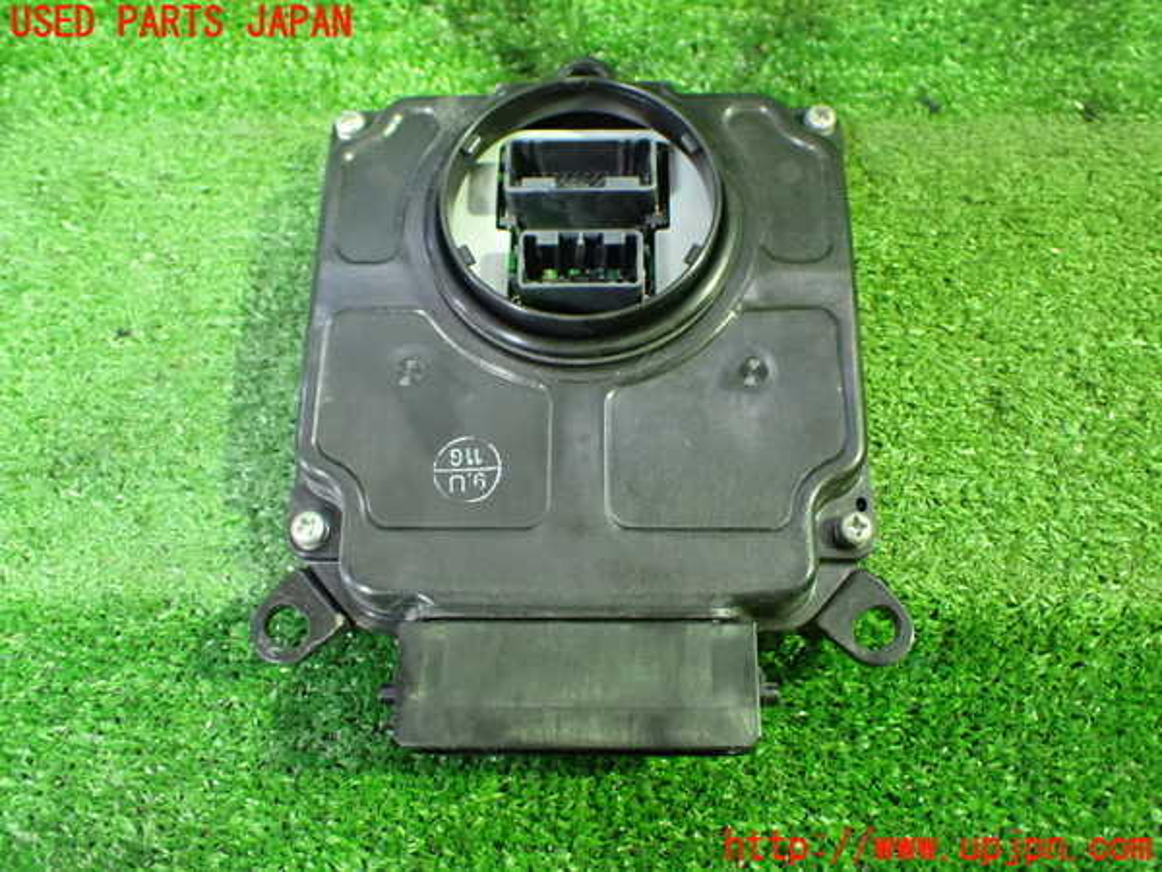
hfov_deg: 56.8
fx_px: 1074
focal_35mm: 32
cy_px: 436
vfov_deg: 44.2
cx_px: 581
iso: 1250
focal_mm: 5.79
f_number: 2.4
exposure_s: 1/30
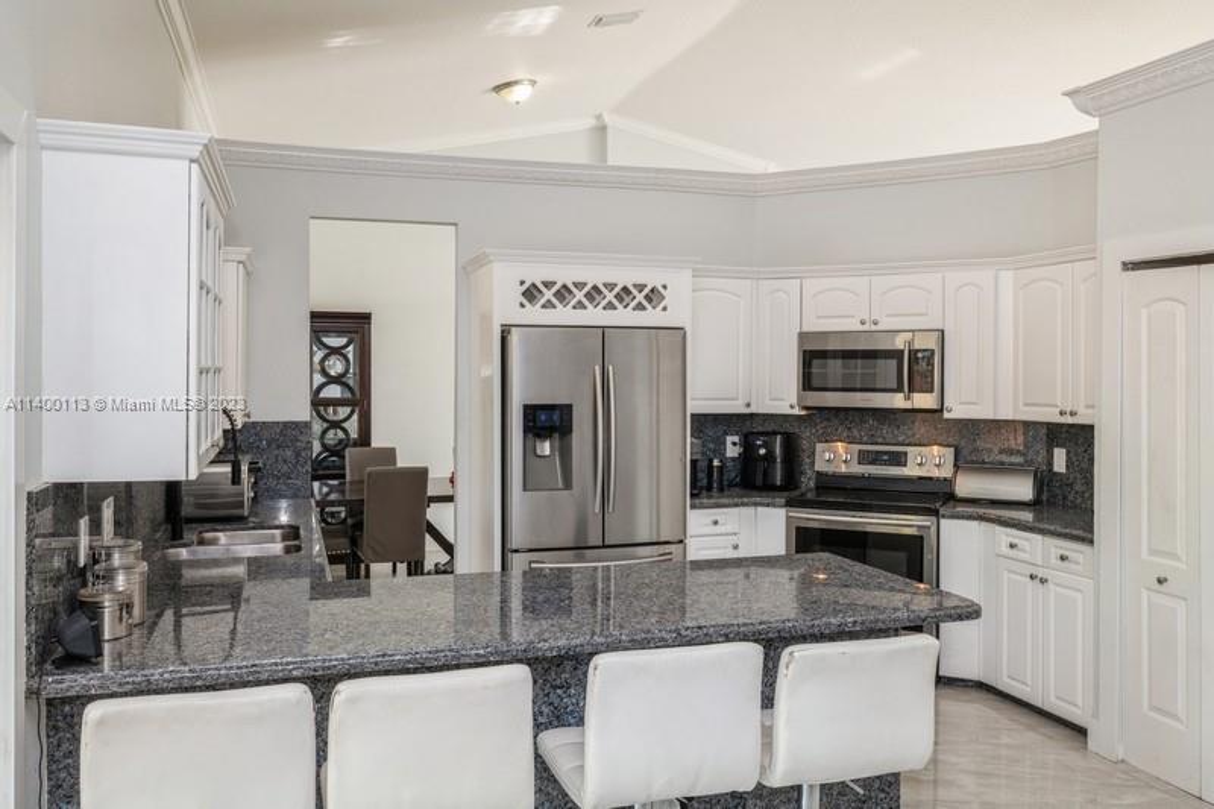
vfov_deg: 43.6
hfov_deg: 61.9
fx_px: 1011
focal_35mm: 30
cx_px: 607
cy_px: 404
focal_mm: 30
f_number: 10
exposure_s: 1/5
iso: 200
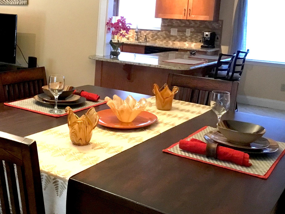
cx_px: 71
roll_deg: -1.5
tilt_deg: -5.9
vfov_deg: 28.7
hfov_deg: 37.3
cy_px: 58
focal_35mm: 50
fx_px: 412
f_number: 2.4
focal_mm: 3.3
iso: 160
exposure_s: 1/30
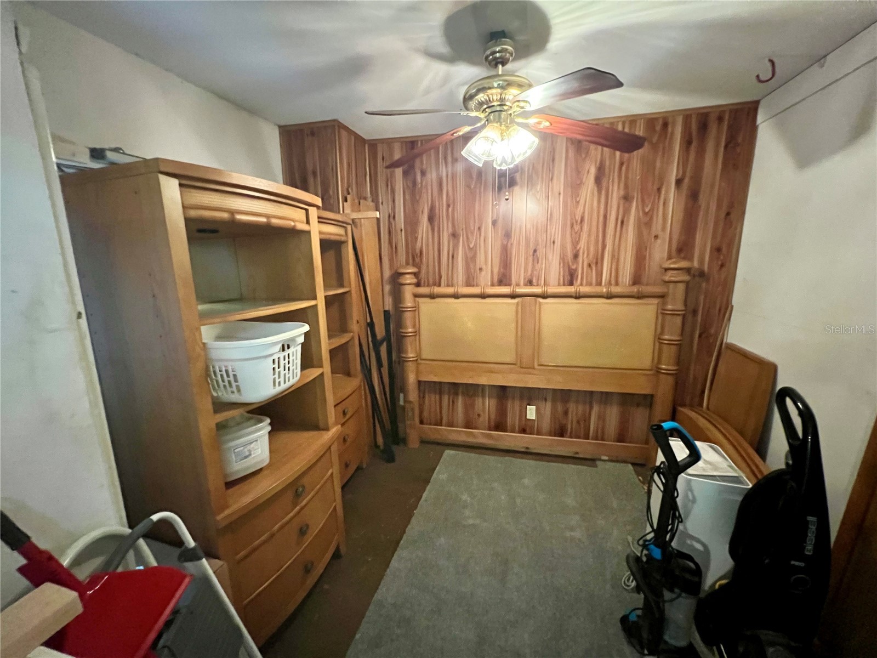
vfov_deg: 89.9
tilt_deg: -12.7
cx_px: 438
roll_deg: +0.7
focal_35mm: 13
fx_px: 329
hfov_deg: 106.2
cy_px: 329
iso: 1250
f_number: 1.8
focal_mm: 1.57
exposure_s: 1/40
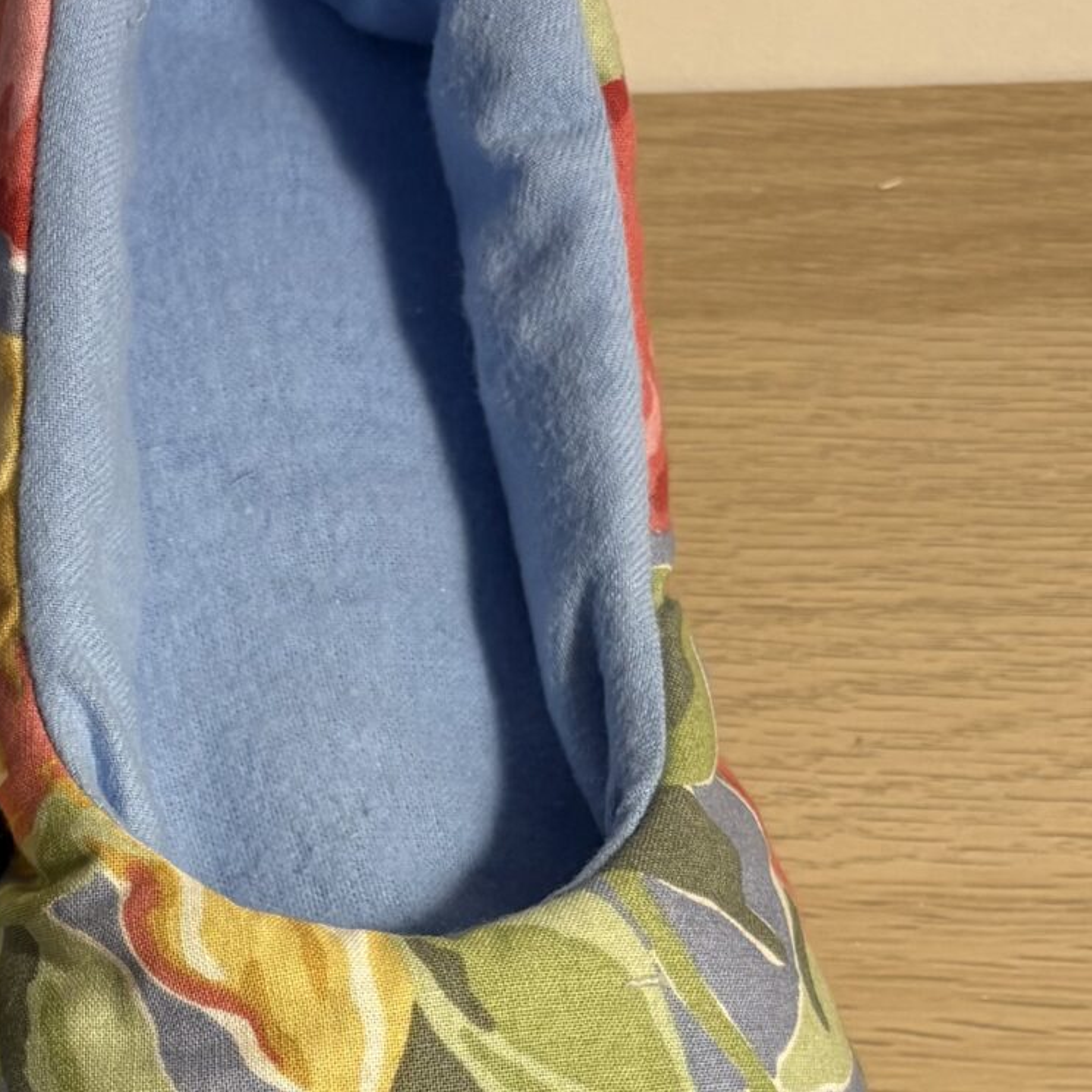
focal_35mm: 79
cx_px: 37
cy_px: 1187
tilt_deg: -64.0
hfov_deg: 21.3
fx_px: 2820
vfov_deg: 20.9
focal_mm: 5.96
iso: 125
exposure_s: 1/100
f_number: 1.6
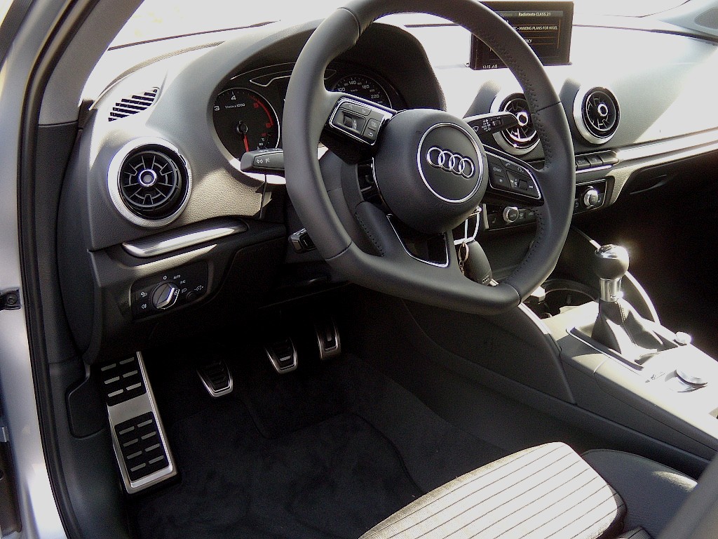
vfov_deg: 39.7
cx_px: 359
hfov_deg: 51.4
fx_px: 747
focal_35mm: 36
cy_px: 270
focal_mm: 6.4
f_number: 3.6
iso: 200
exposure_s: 1/60
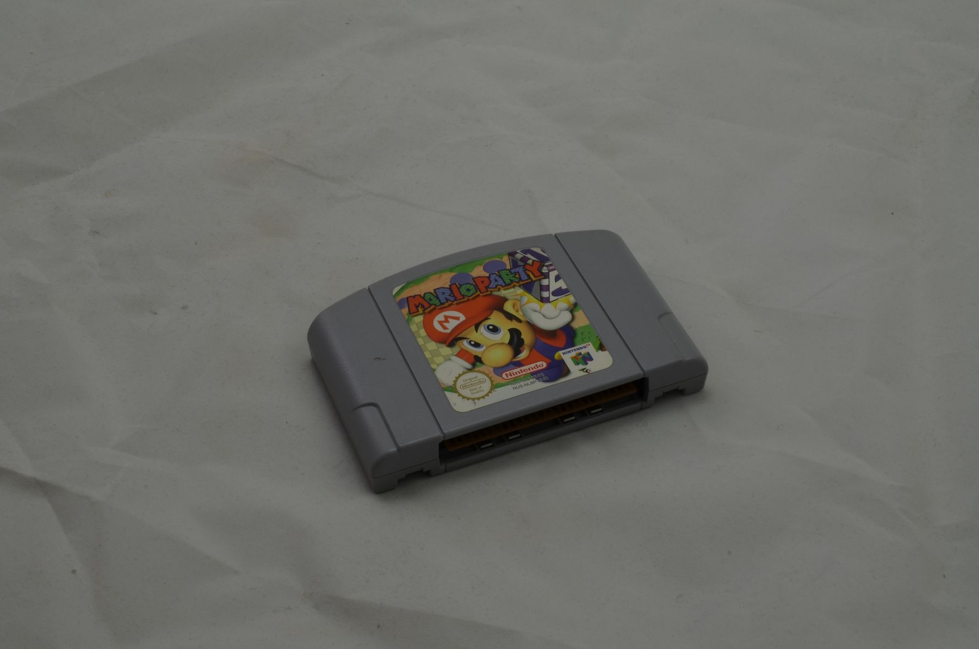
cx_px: 490
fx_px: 1629
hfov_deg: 33.5
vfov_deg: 22.5
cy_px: 324
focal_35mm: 60
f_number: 20
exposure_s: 1/3
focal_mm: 40
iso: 100
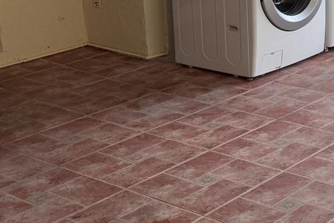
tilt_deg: -10.4
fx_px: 714
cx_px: 452
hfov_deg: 22.9
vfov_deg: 17.2
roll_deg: +0.2
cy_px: -18
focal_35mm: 77
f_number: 1.78
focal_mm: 6.76
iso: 80
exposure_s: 1/467
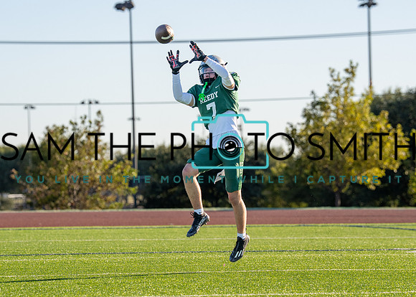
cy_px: 192
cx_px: 180
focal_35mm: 213
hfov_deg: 9.5
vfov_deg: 6.8
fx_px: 2513
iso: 320
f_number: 4
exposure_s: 1/2000
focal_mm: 143
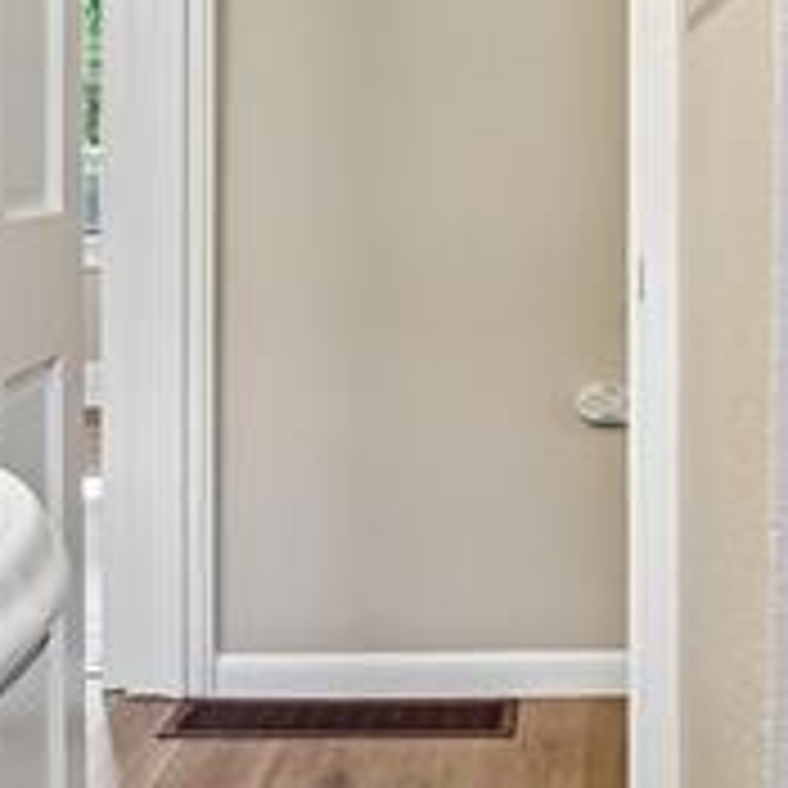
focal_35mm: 56
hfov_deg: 29.9
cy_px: 162
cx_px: 617
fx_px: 1442
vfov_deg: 29.9
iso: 400
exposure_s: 1/10
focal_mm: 12
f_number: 8
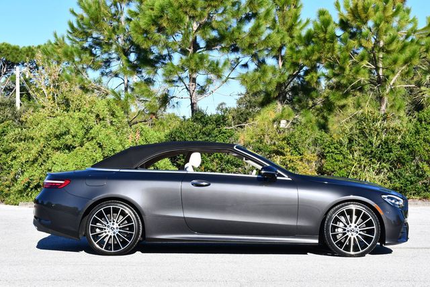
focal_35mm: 64
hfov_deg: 31.4
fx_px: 765
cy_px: 144
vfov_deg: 21.3
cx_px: 215
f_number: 8
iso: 200
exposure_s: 1/250
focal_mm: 32
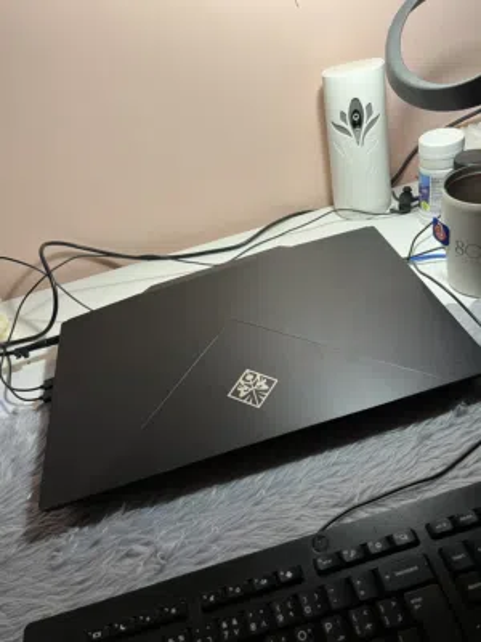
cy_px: 321
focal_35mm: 26
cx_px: 240
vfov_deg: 67.3
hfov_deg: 53.1
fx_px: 482
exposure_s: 1/60
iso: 125
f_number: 1.5
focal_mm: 5.7
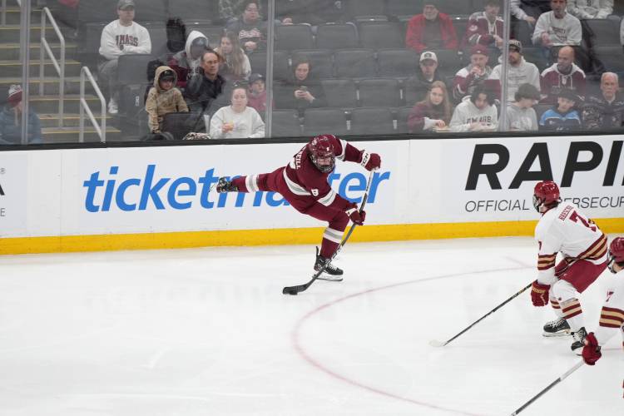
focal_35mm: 237
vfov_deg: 5.8
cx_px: 312
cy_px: 208
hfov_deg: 8.7
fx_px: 4108
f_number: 2.8
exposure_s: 1/1000
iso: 1000
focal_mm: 158
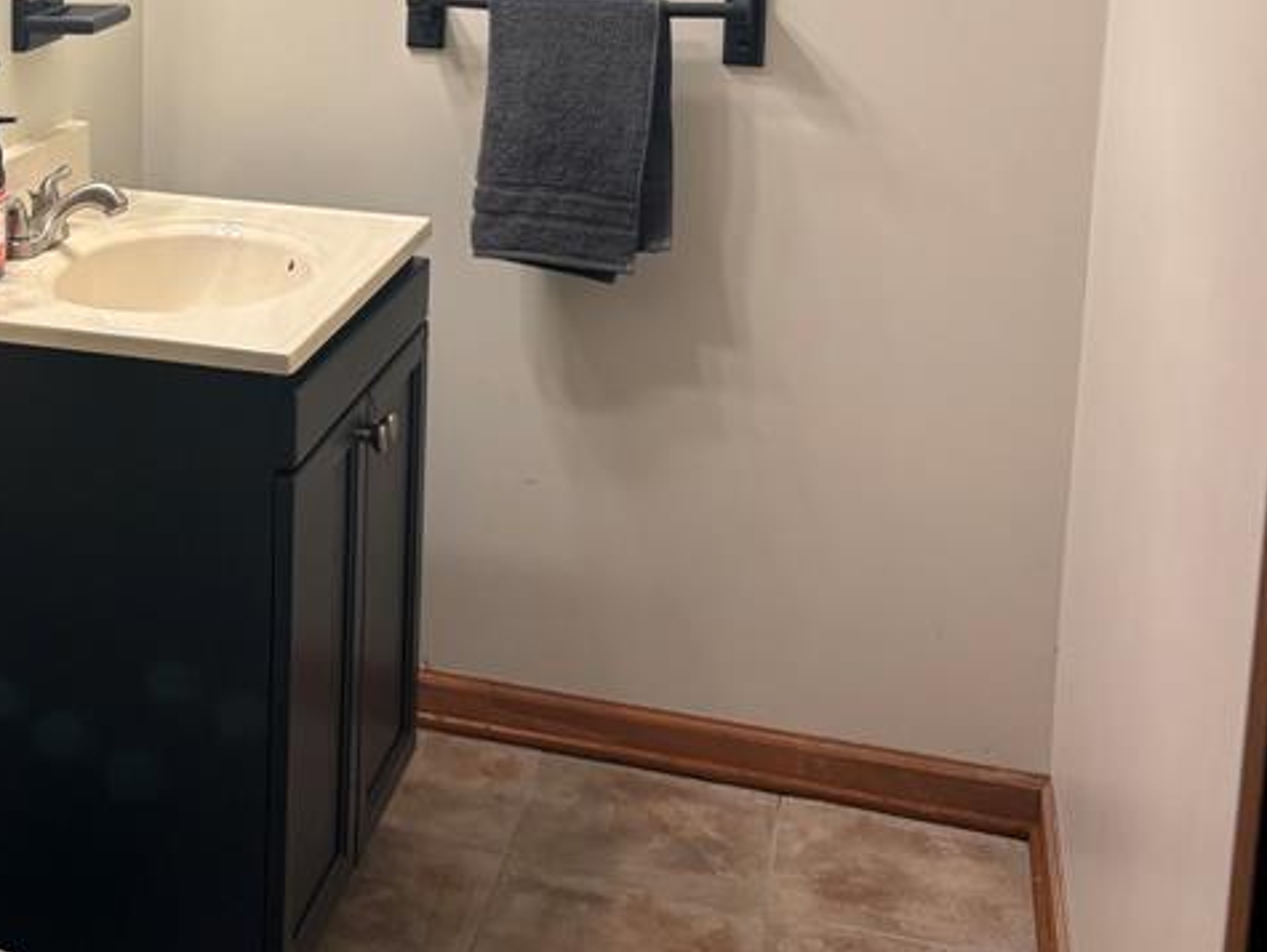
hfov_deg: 32.2
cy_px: 21
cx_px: 72
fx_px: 2051
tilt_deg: -7.3
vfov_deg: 25.0
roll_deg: +0.2
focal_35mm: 56
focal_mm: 5.96
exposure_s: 1/120
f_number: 1.6
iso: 100
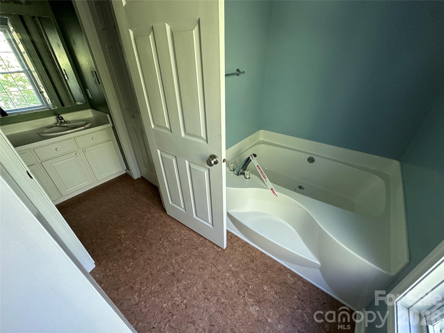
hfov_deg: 102.1
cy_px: 166
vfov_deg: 85.7
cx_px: 222
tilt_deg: -30.6
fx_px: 180
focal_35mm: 14
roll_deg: +1.0
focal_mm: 2.22
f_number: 2.2
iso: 320
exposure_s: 1/70
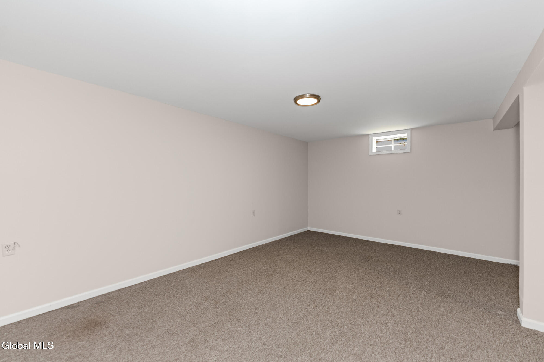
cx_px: 272
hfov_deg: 104.3
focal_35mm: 14
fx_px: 212
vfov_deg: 81.2
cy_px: 181
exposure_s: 1/60
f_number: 2.8
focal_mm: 14
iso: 320
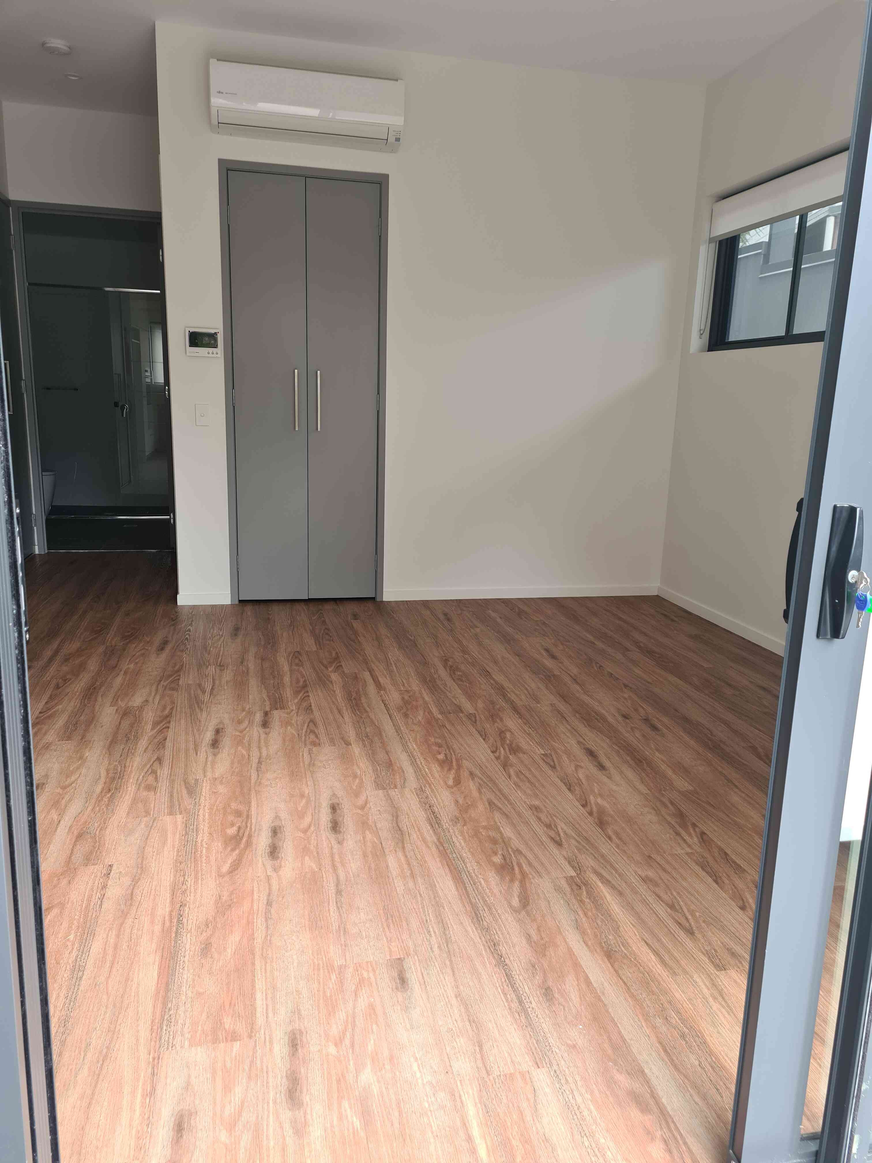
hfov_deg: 53.1
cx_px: 436
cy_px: 582
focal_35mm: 26
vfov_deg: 67.3
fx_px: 873
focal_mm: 5.4
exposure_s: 1/100
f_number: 1.8
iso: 100
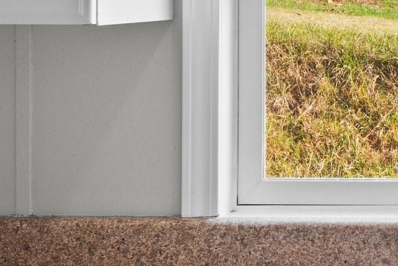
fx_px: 885
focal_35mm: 80
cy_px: 46
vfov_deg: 16.9
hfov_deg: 22.9
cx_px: 501
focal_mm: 17
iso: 400
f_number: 8
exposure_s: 1/30
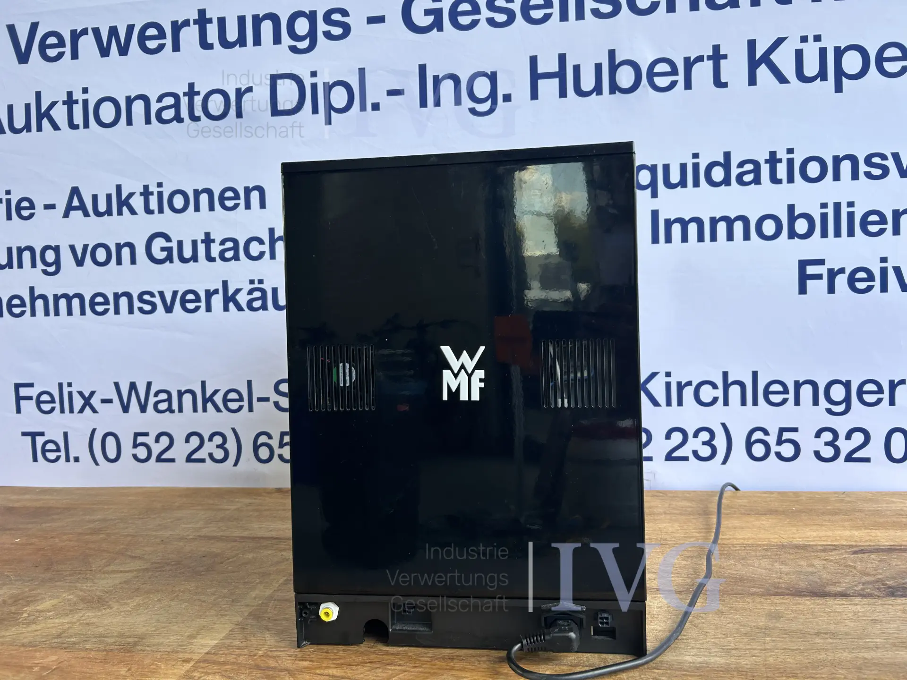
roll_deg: +2.3
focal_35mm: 26
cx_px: 454
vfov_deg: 53.1
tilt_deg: -2.2
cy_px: 340
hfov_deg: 67.3
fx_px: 681
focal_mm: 5.7
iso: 40
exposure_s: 1/149
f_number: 1.5
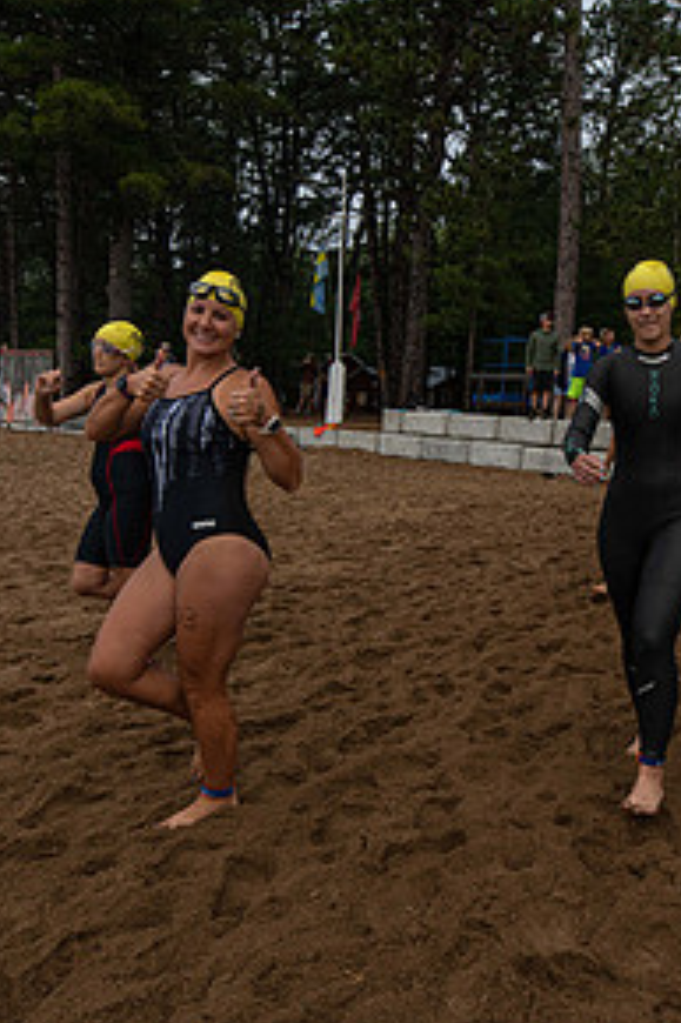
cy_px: 489
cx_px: 448
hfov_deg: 45.7
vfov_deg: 65.5
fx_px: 795
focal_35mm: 28
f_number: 4
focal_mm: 14
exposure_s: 1/1000
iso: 320
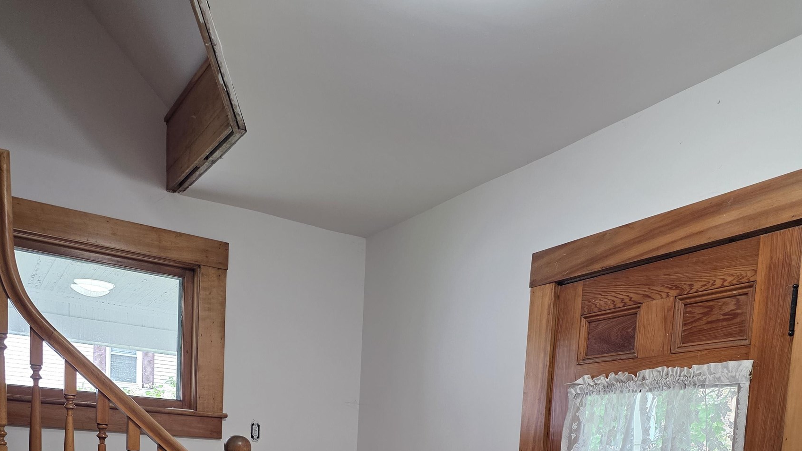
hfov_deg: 58.0
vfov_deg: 30.2
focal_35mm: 34
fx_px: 723
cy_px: 521
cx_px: 394
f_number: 1.7
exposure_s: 1/120
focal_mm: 6.25
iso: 250
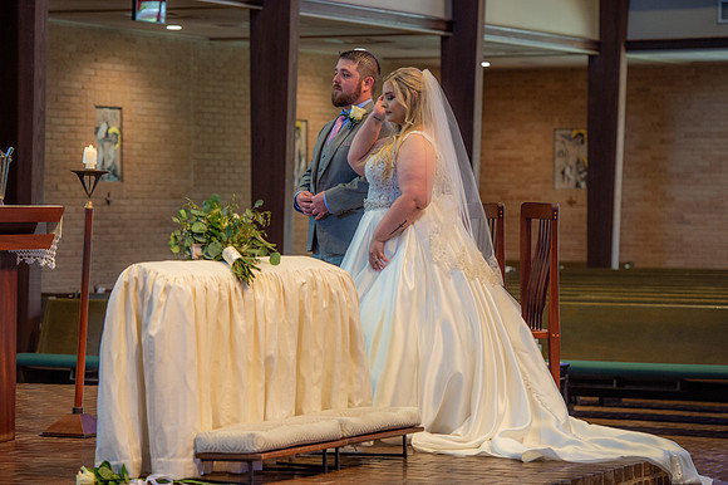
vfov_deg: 10.5
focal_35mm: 130
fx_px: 2627
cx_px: 364
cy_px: 242
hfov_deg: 15.8
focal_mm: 130
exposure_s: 1/125
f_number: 4.5
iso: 1250
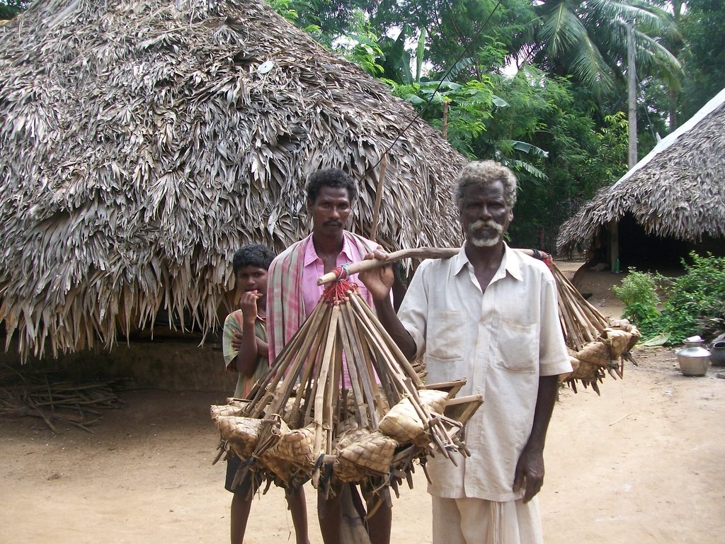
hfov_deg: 51.4
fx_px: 754
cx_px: 362
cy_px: 272
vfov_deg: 39.7
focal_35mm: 36
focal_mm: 6
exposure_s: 1/400
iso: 80
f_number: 2.7
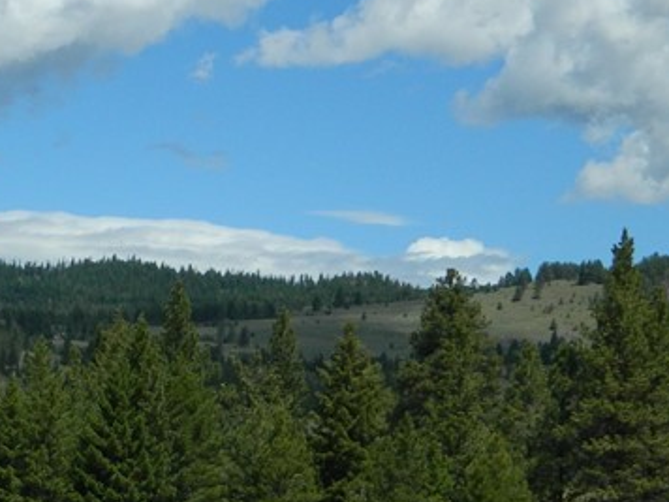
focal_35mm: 118
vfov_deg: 12.4
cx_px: -56
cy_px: 481
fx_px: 2281
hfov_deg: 16.2
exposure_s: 1/200
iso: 80
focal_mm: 7.3
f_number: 9.8
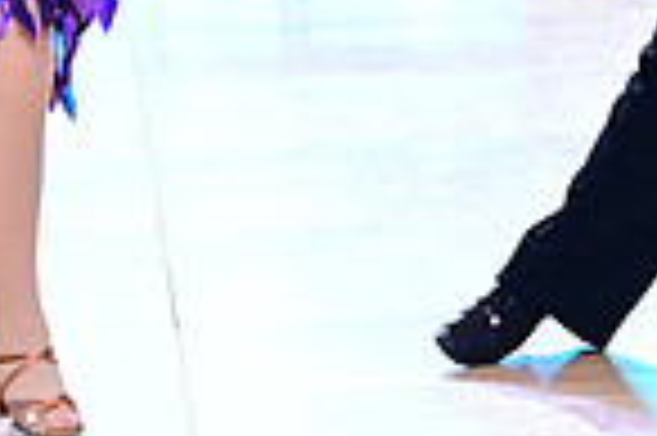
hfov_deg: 6.0
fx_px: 6289
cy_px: -387
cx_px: 392
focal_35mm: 345
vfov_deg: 3.9
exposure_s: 1/400
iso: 2000
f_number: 2.8
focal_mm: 87
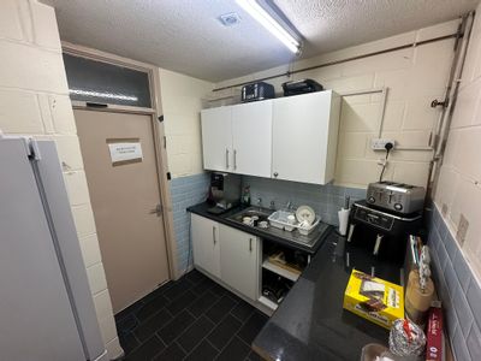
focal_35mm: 14
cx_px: 240
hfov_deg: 102.1
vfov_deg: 85.7
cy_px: 180
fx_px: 195
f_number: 2.2
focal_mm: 2.22
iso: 160
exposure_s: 1/100
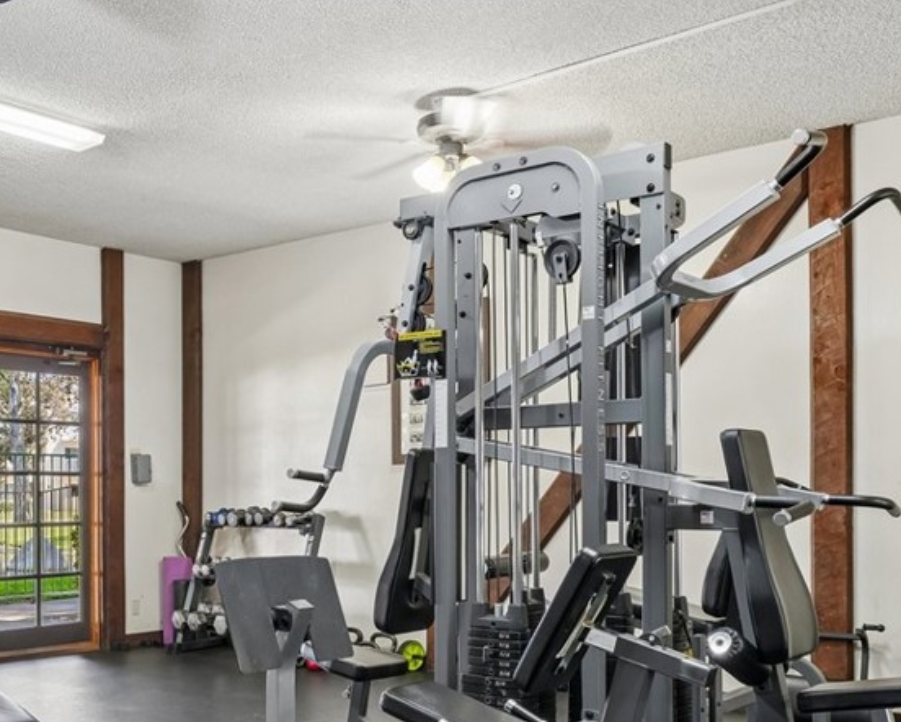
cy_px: 472
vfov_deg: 37.0
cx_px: 242
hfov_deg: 44.5
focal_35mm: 40
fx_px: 1067
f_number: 8
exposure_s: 1/40
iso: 1600
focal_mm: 23
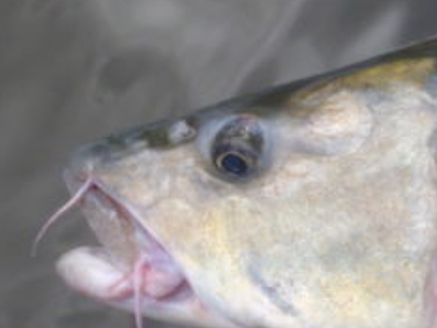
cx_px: 711
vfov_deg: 12.1
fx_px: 1554
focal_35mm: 123
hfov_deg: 14.6
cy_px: 197
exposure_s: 1/125
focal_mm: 5
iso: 80
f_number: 3.9
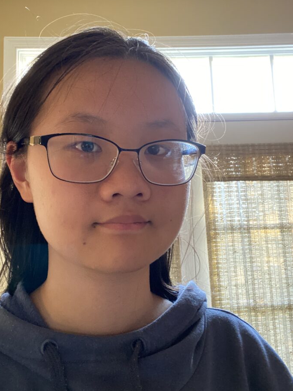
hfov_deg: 41.8
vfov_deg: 53.9
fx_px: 384
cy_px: 180
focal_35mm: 34
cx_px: 137
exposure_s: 1/30
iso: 500
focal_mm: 2.71
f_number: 2.2
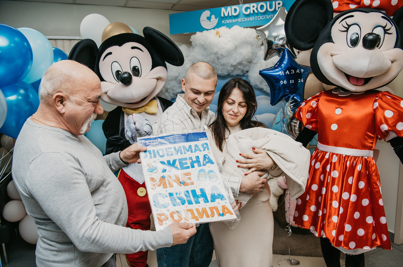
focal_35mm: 25
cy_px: 138
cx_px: 207
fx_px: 276
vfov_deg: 51.6
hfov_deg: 72.2
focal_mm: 24
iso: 160
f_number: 4
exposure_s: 1/160
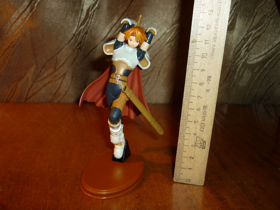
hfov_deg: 55.4
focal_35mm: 33
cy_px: 105
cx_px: 140
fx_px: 267
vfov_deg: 42.9
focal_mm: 5.5
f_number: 2.8
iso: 100
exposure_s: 1/30
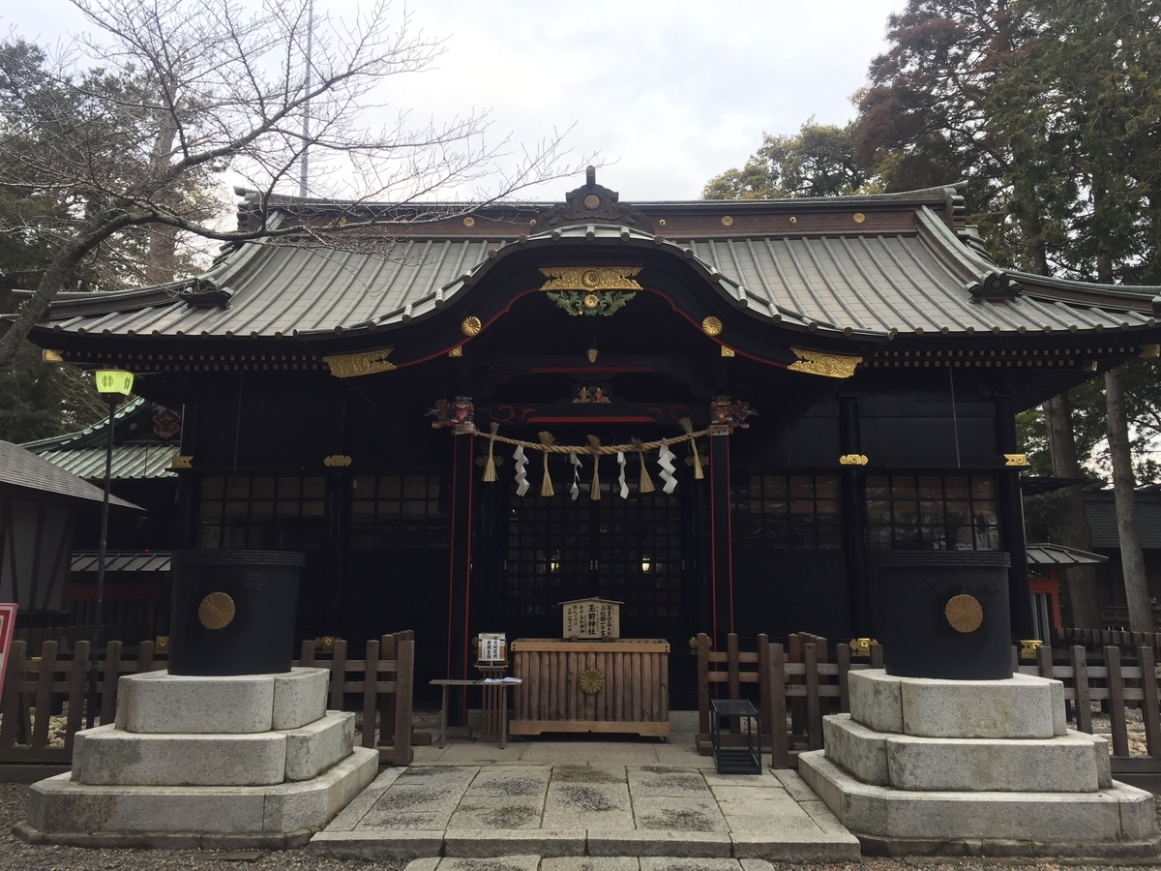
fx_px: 973
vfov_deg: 48.2
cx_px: 580
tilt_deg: +9.9
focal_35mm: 29
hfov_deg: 61.7
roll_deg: +0.9
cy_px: 436
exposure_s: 1/120
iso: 40
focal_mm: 4.15
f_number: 2.2
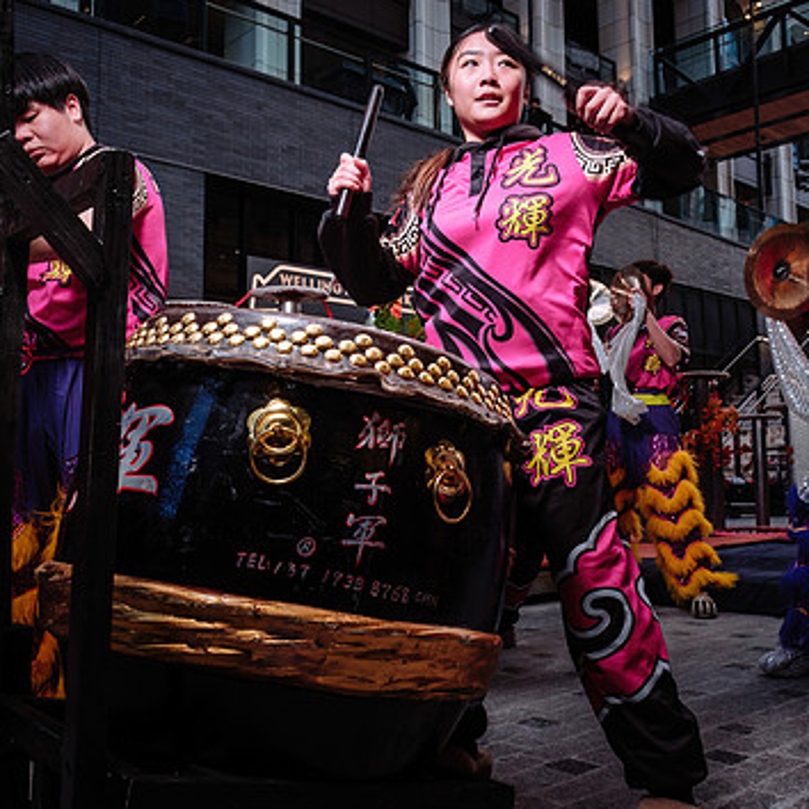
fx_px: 952
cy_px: 365
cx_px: 471
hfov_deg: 45.9
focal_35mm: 36
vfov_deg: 46.0
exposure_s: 1/160
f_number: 3.6
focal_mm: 16
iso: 160
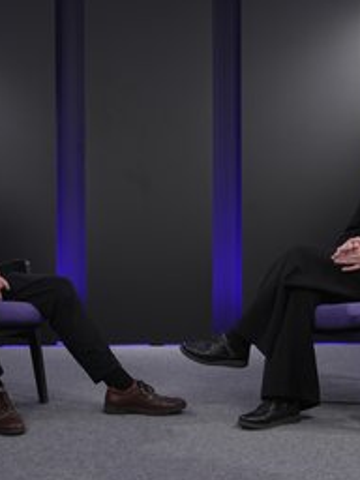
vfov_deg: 35.5
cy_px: 239
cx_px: 152
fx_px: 749
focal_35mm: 54
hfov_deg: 27.0
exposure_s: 1/50
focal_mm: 36
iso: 400
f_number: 2.8
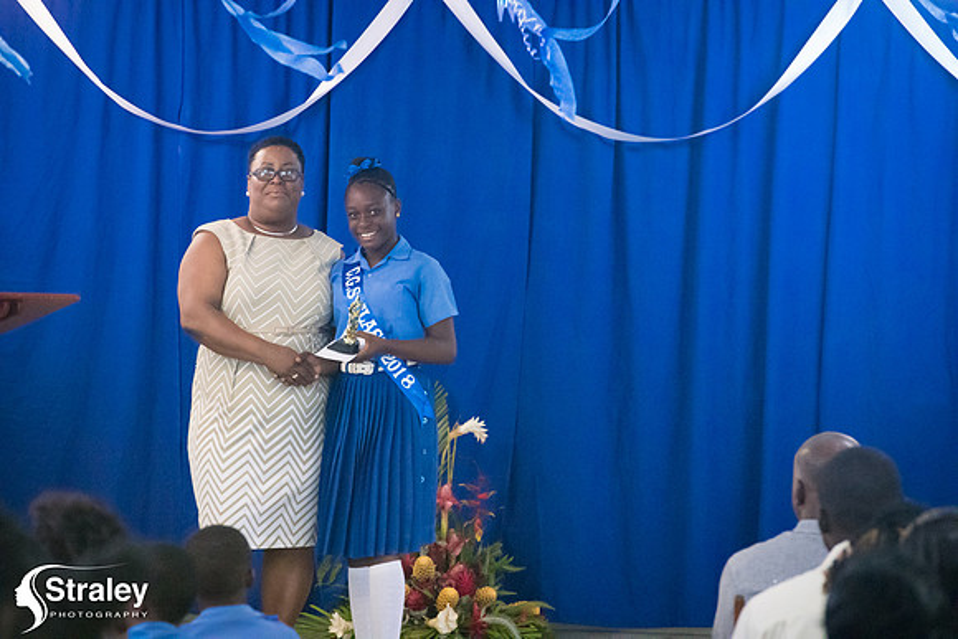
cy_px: 320
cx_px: 479
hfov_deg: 10.3
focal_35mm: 200
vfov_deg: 6.9
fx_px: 5323
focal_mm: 200
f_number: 6.3
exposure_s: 1/200
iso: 25600
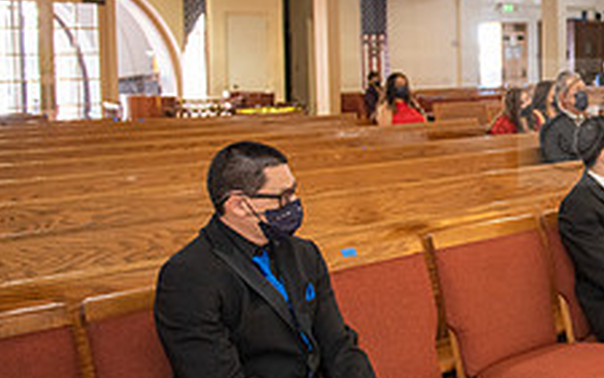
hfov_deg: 27.8
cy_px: 122
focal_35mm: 63
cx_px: 752
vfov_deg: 20.6
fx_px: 1038
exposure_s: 1/160
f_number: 2.8
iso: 1000
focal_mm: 24
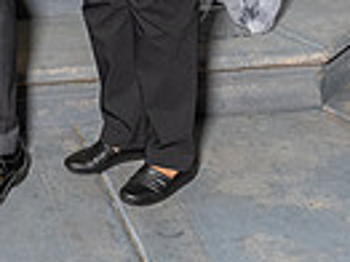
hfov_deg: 13.7
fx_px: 1424
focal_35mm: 141
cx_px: -44
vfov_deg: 9.7
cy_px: -279
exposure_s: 1/200
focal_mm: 27
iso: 640
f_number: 4.5
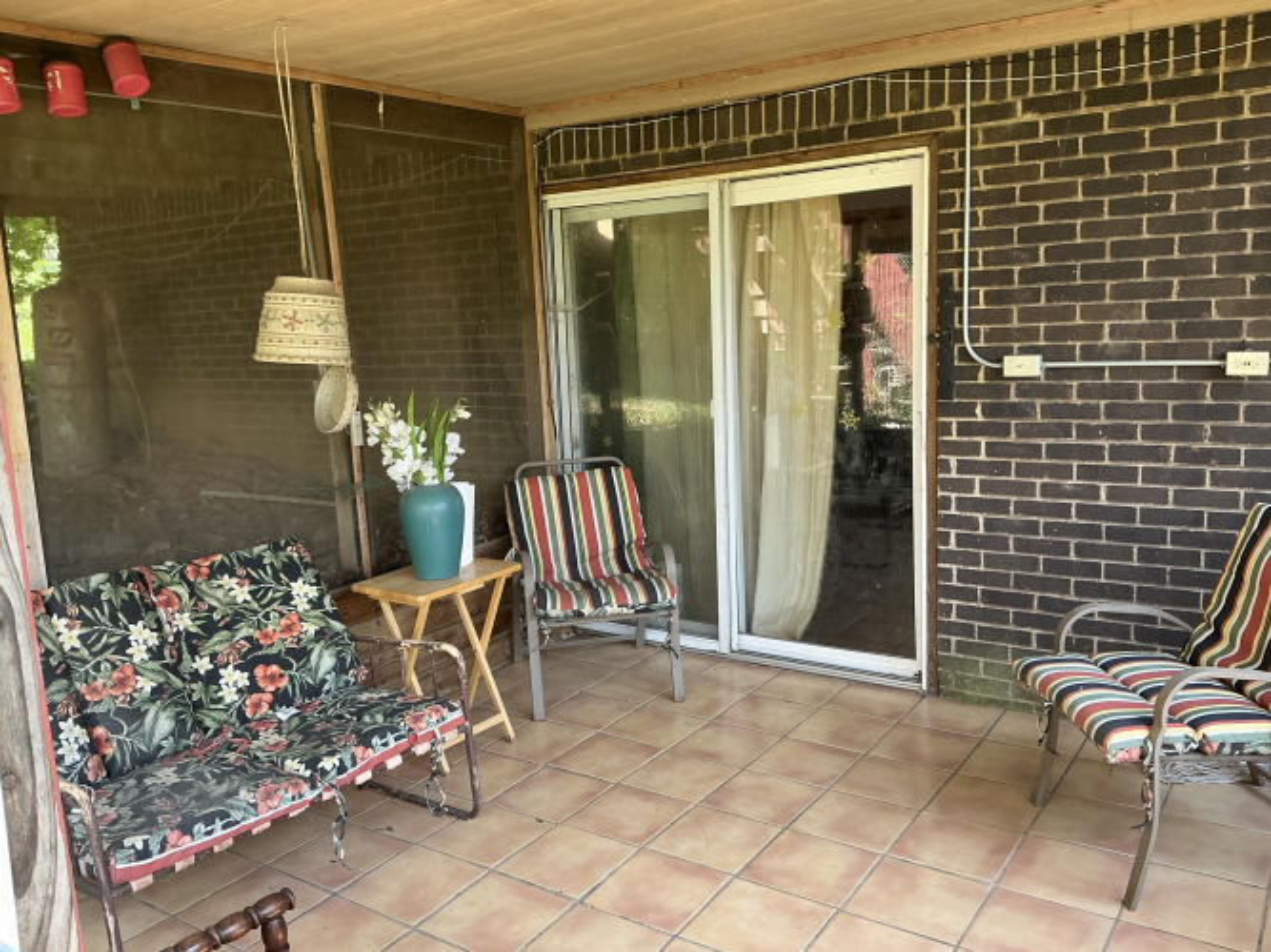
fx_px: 1028
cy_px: 476
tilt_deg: -8.6
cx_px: 636
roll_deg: +2.9
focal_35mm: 28
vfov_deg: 49.7
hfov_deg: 63.5
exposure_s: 1/110
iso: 64
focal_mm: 3
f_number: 1.8
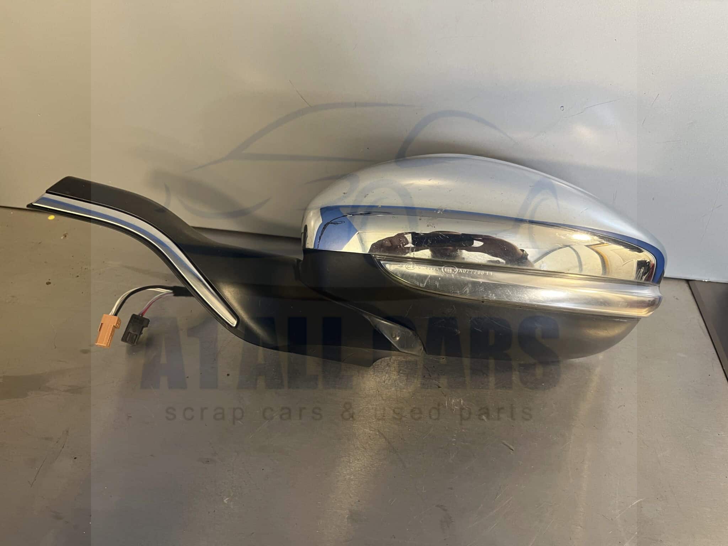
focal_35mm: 26
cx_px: 364
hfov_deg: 67.3
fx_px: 547
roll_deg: +1.2
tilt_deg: -40.3
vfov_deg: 53.1
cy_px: 273
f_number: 1.6
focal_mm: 5.1
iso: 200
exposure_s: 1/50
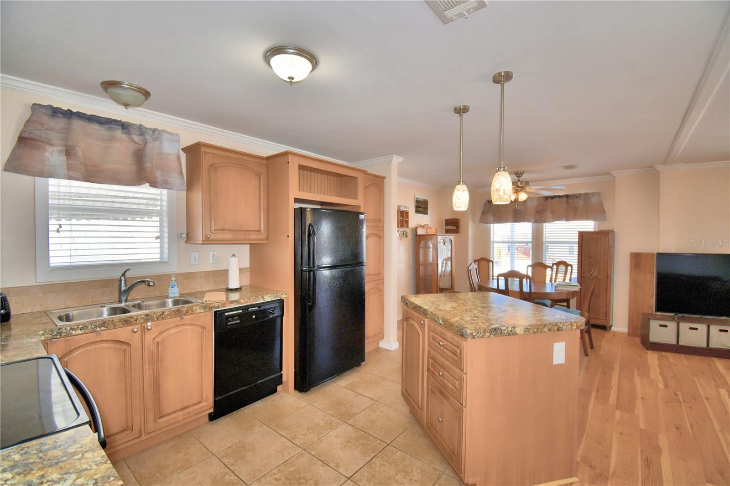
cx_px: 365
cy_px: 243
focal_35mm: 15
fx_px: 304
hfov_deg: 100.4
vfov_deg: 77.3
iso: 100
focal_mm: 10
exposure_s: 1/80
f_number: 4.5
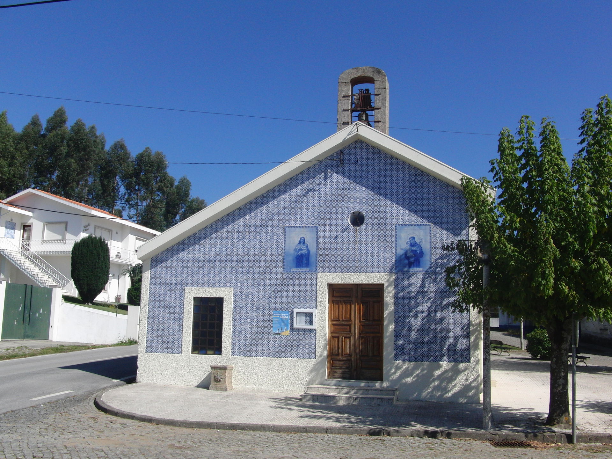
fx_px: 654
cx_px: 306
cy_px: 230
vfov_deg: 38.7
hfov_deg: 50.1
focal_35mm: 37
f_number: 8.5
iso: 100
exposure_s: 1/320
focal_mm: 6.42
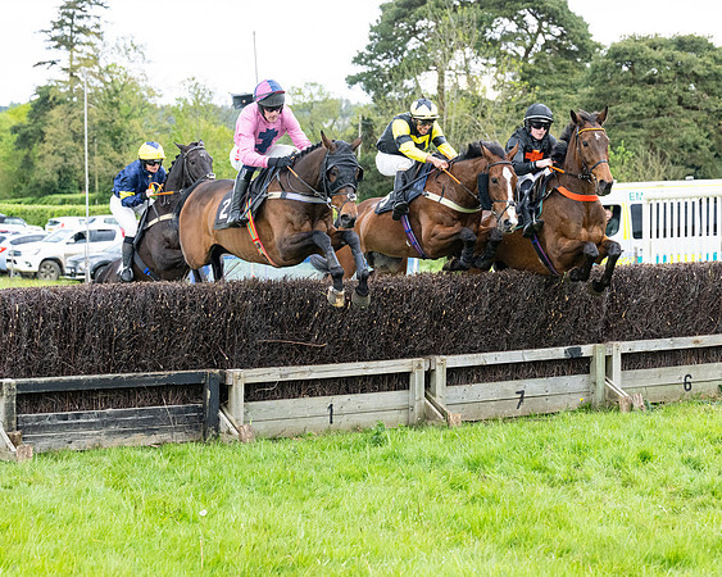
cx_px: 376
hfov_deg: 19.3
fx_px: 2120
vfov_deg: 15.5
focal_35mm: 99
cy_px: 298
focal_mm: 70
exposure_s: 1/2000
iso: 1000
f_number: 4
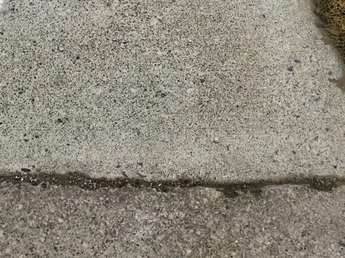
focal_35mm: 81
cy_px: -56
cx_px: 26
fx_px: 807
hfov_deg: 23.4
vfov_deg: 17.3
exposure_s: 1/1131
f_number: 2.2
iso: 25
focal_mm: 4.15
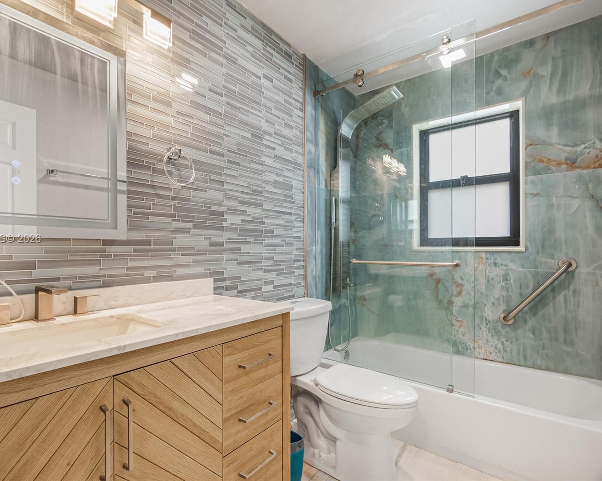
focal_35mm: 17
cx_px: 263
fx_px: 303
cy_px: 240
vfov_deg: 77.0
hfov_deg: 89.2
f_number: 7.1
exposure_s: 1/25
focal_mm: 10
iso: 800
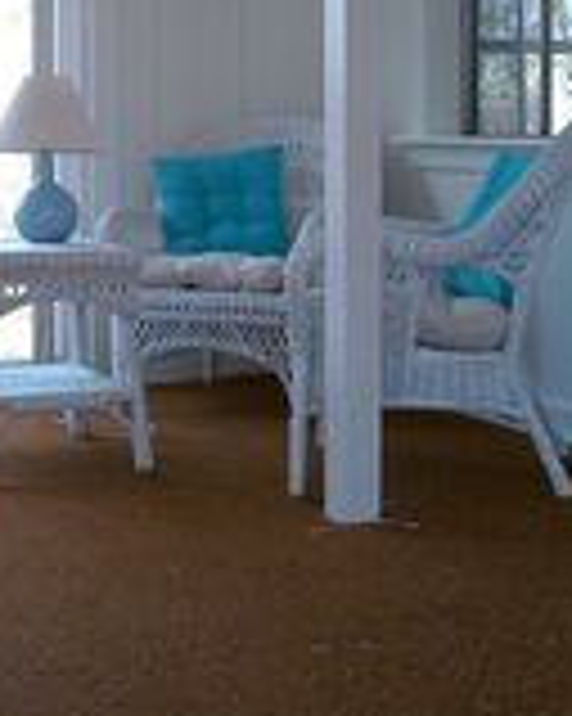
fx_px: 1673
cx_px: 131
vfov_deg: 23.8
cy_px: 144
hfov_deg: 19.2
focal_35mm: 79
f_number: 4.2
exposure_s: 1/80
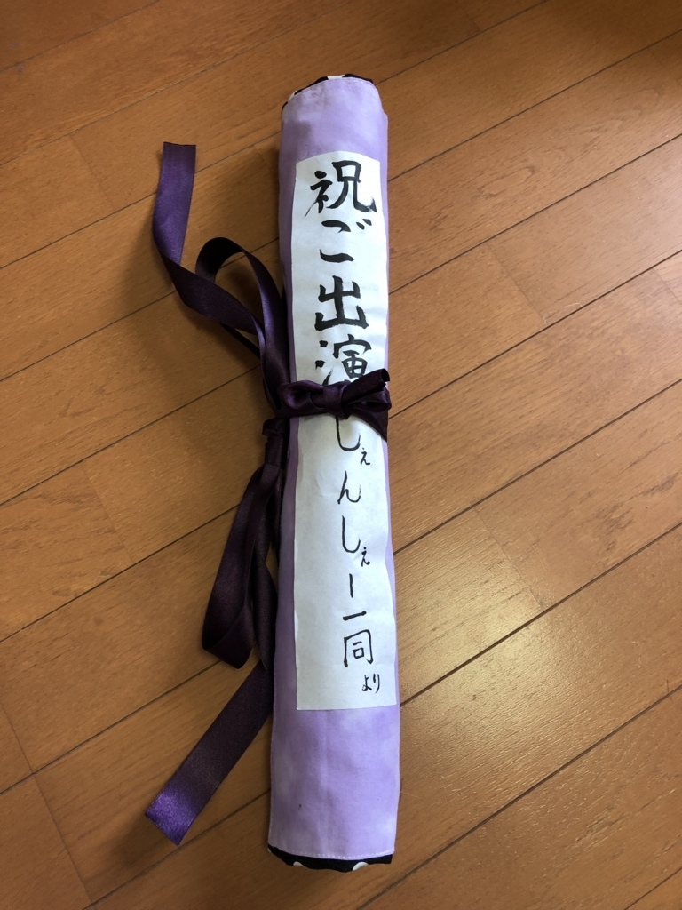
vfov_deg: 63.4
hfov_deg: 49.7
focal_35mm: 28
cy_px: 455
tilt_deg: -73.1
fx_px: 736
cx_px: 341
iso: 40
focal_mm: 3.99
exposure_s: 1/25
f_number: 1.8
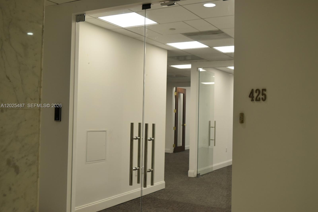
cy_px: 106
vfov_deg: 31.9
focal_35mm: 42
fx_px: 371
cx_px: 159
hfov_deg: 46.4
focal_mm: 28
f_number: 6.3
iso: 400
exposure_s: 1/160
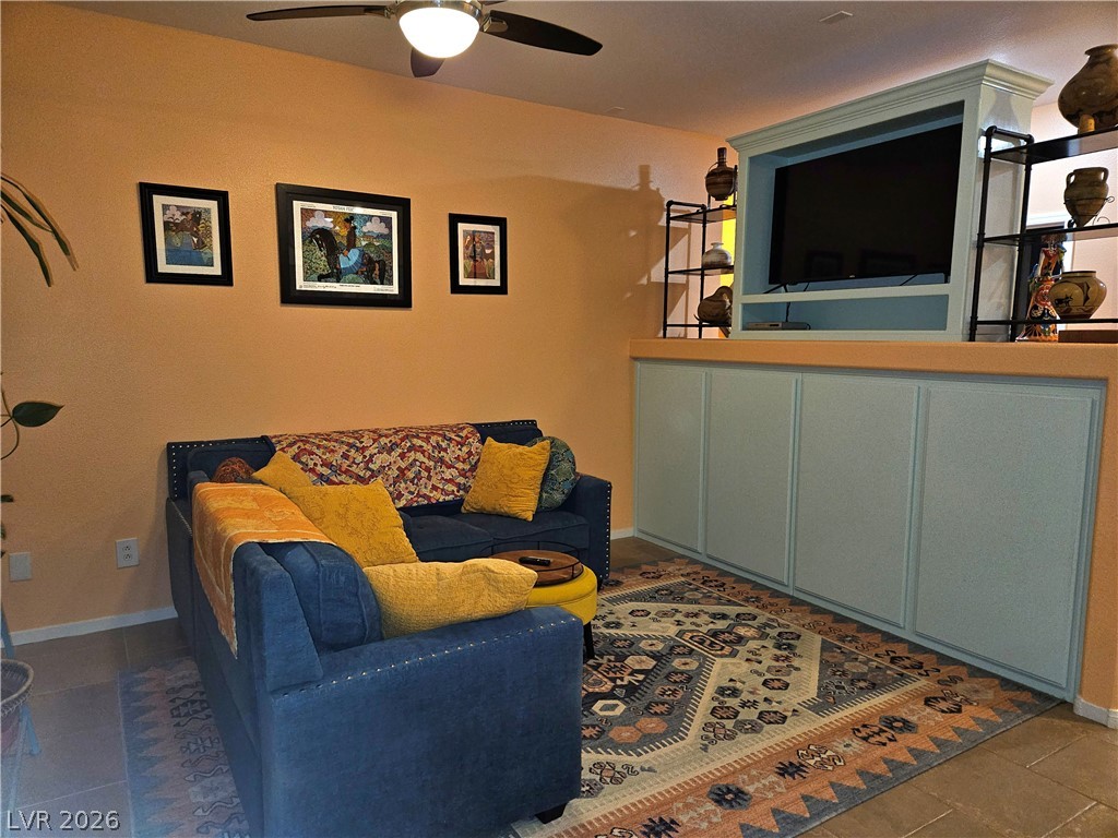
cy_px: 419
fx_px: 743
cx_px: 559
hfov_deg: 73.9
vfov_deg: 58.9
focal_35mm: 23
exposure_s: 1/17
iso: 125
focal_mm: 5.4
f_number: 1.8
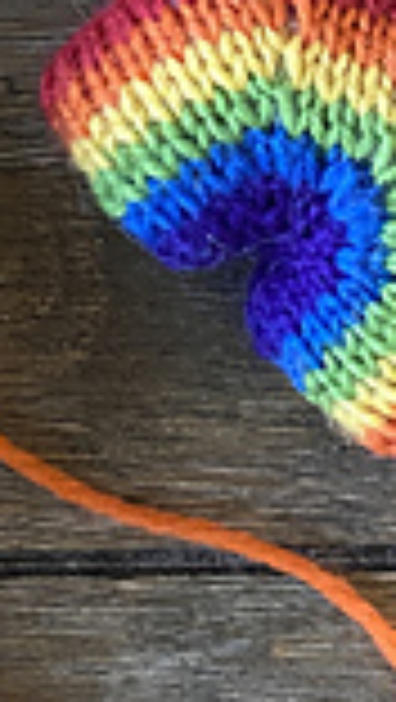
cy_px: -207
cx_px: -58
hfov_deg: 10.3
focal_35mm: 116
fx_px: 2161
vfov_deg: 17.3
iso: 640
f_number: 1.8
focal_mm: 4.25
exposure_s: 1/30
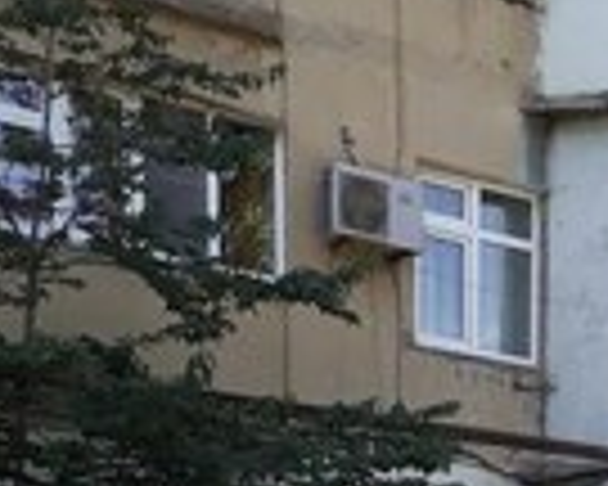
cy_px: 1084
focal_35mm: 97
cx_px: 667
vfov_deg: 12.9
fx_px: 1745
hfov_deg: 19.0
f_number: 1.9
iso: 40
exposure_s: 1/416
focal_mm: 3.6
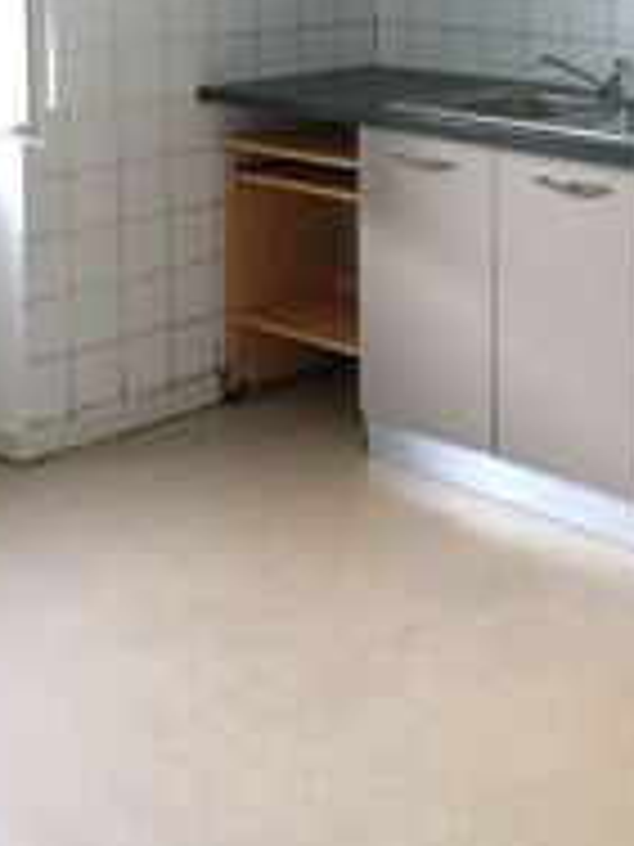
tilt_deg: -3.5
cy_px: 2
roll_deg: -0.6
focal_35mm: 66
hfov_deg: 22.0
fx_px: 1612
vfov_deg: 27.7
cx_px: 513
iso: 250
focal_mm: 4.15
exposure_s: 1/33
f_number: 2.2
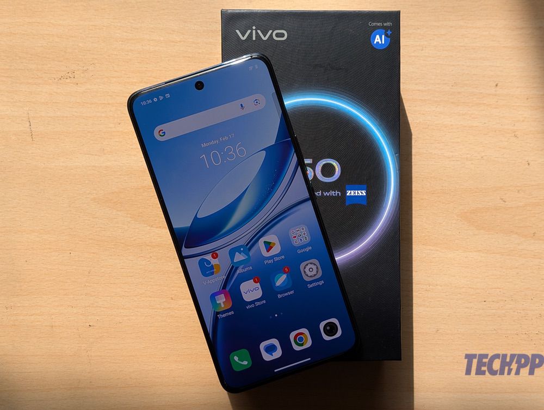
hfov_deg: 38.9
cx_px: 272
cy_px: 205
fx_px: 771
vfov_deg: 29.7
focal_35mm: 49
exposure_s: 1/338
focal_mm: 6.9
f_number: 1.68
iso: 20
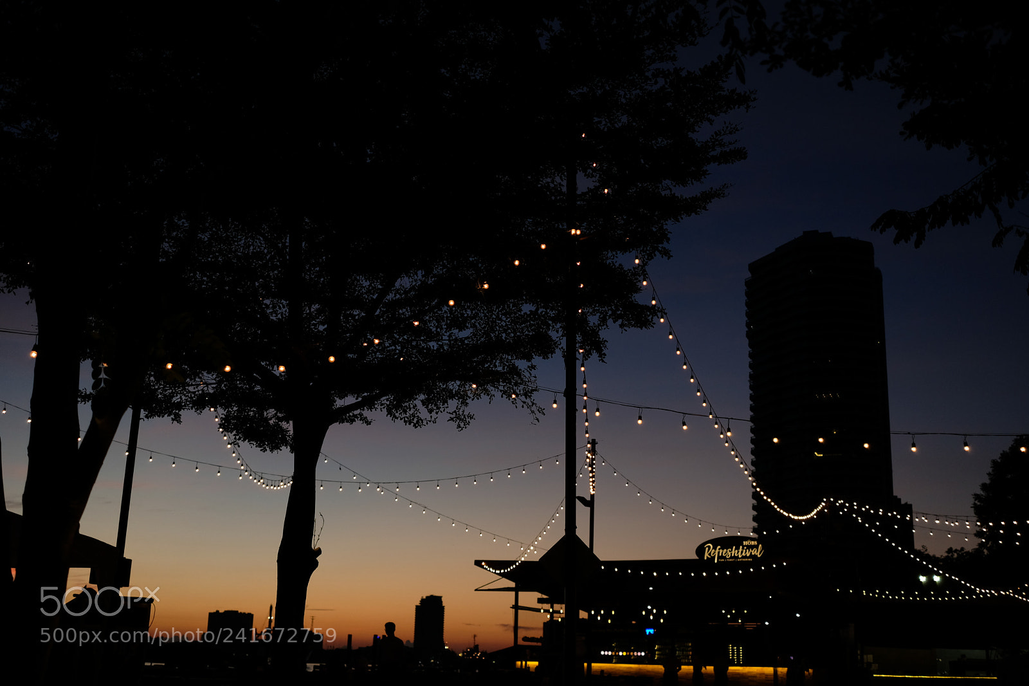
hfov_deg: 47.4
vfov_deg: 32.6
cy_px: 343
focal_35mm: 41
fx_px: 1172
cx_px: 514
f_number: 2.8
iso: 400
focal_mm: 27
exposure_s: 1/200
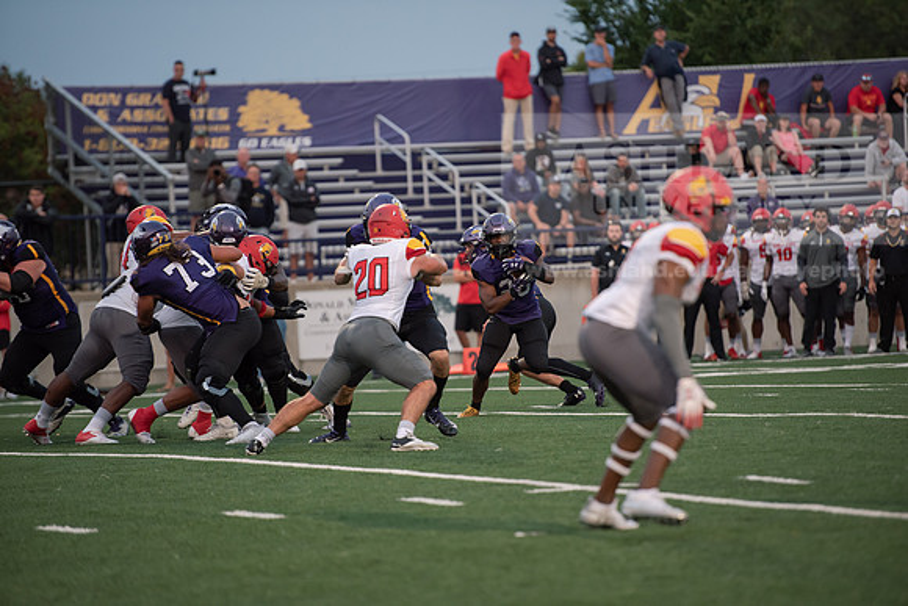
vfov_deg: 6.9
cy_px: 303
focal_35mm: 200
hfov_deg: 10.3
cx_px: 454
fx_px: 5045
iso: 2000
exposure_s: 1/800
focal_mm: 200
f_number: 2.8
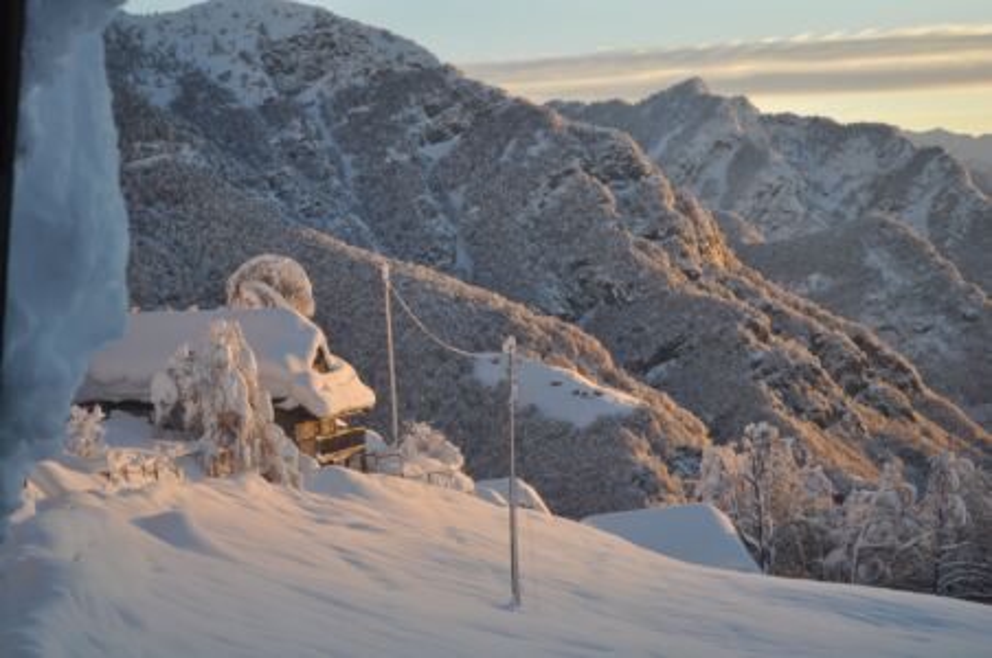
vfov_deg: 16.5
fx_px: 2270
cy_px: 329
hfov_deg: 24.7
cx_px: 496
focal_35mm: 82
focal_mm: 55
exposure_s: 1/160
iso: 200
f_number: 6.3
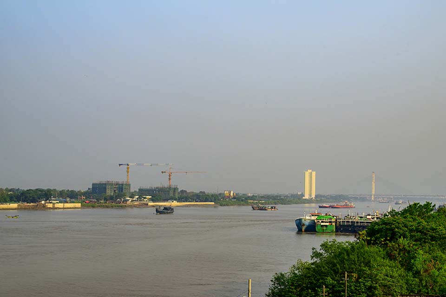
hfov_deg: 28.8
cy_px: 148
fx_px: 867
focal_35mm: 70
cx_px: 223
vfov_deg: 19.5
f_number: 9
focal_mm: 70
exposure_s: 1/800
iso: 360
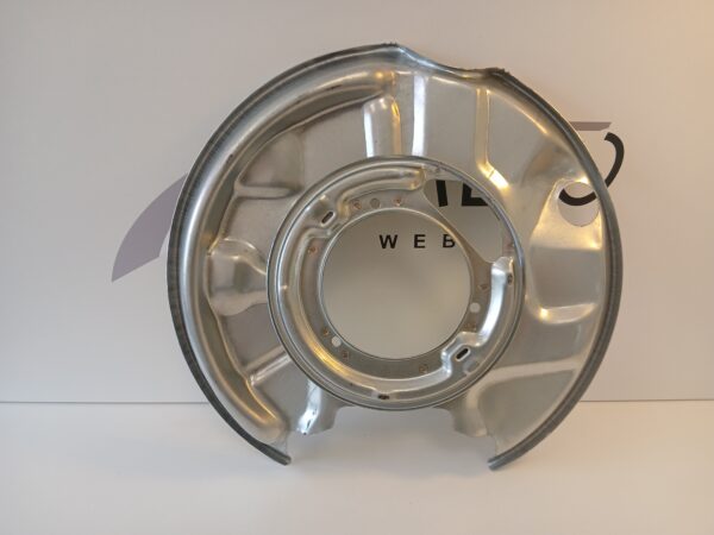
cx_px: 357
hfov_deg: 67.3
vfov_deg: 53.1
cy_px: 268
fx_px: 536
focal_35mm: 26
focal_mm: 3.98
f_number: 1.8
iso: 40
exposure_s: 1/50
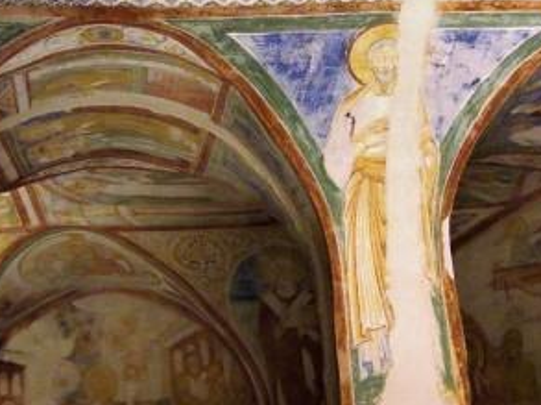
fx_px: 1311
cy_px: -124
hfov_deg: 23.1
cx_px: 150
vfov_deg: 16.5
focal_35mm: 84
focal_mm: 5.2
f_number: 2.5
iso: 200
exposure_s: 1/45
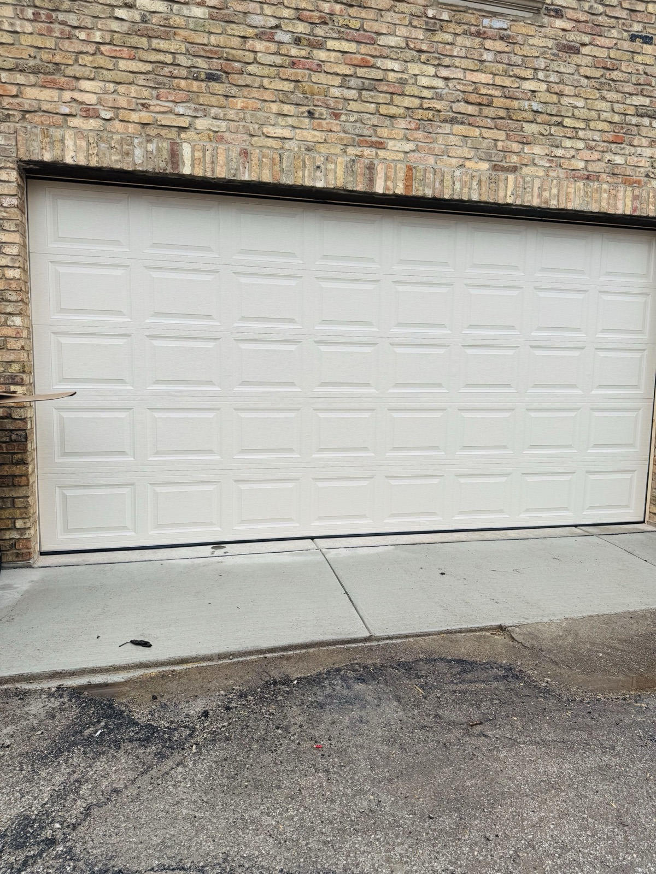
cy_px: 437
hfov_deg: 56.8
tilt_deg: -3.6
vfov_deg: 71.6
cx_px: 328
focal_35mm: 24
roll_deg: -1.8
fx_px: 606
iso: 80
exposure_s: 1/1923
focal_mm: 6.76
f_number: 1.78
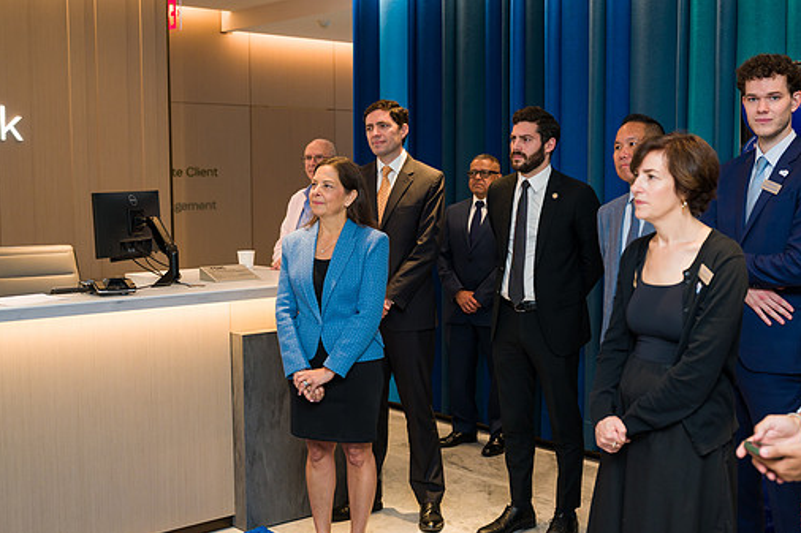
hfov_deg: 41.1
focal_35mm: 48
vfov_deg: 28.1
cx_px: 441
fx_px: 1068
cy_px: 271
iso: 400
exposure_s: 1/200
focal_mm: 39
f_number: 3.5
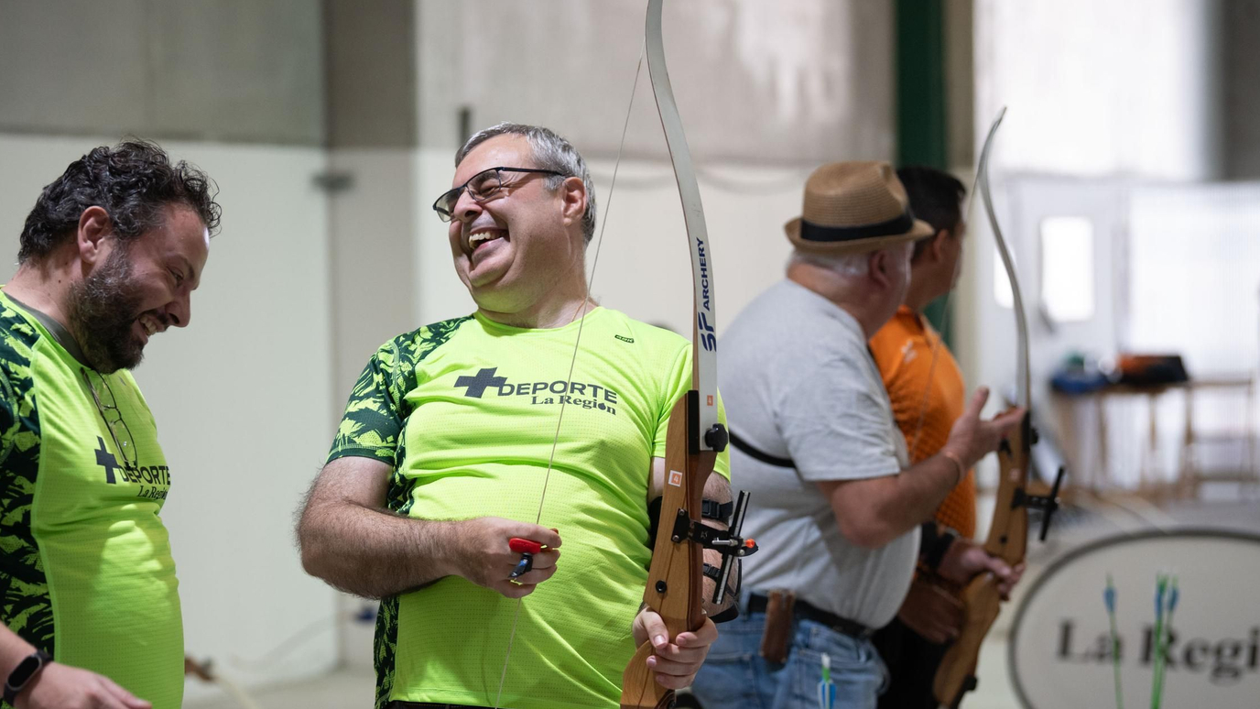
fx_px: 3742
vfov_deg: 10.8
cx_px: 556
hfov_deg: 19.1
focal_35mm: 112
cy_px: 477
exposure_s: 1/250
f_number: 2.8
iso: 1000
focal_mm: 92
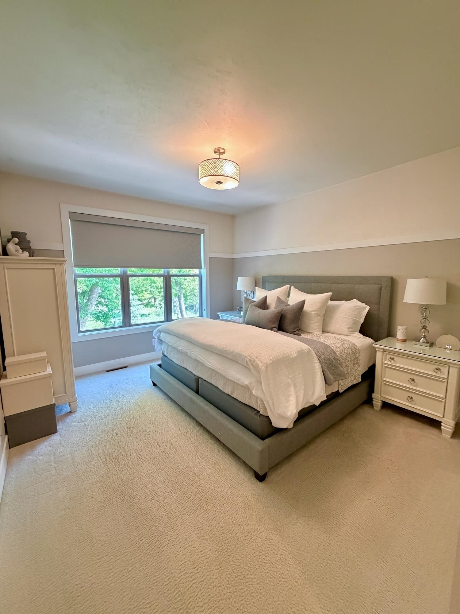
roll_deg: -0.3
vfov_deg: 102.1
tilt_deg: -6.8
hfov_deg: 85.7
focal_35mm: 14
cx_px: 230
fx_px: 248
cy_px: 307
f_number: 2.2
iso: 1000
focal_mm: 2.22
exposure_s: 1/60
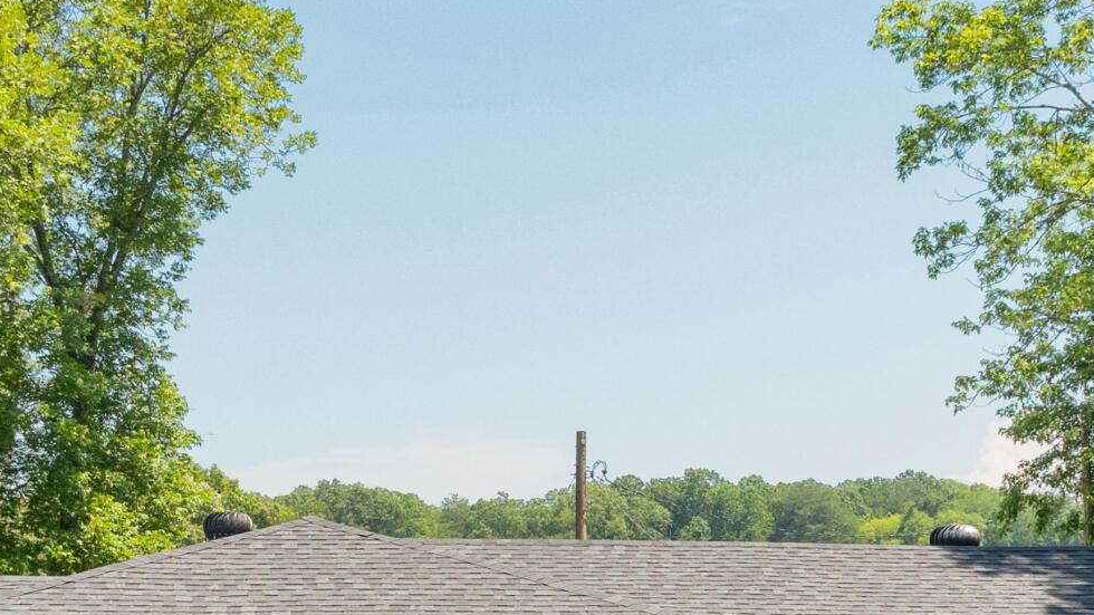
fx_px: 2320
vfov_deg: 14.8
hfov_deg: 26.5
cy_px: 642
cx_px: 490
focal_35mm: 80
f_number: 7.1
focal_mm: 12.29
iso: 200
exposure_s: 1/40
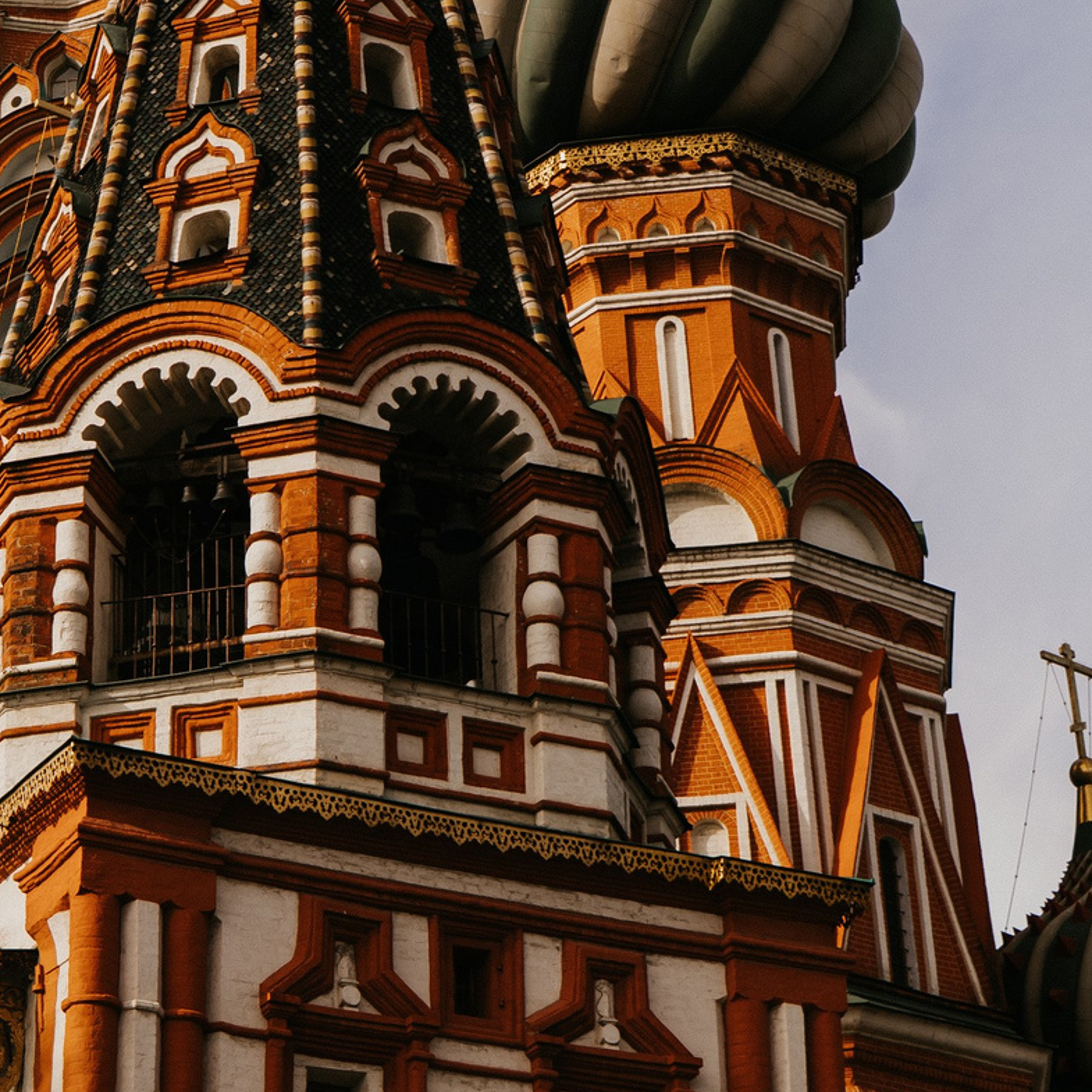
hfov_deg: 17.9
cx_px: 366
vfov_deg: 17.9
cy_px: 493
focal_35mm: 97
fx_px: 3462
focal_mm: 35
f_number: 4
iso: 100
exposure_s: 1/500
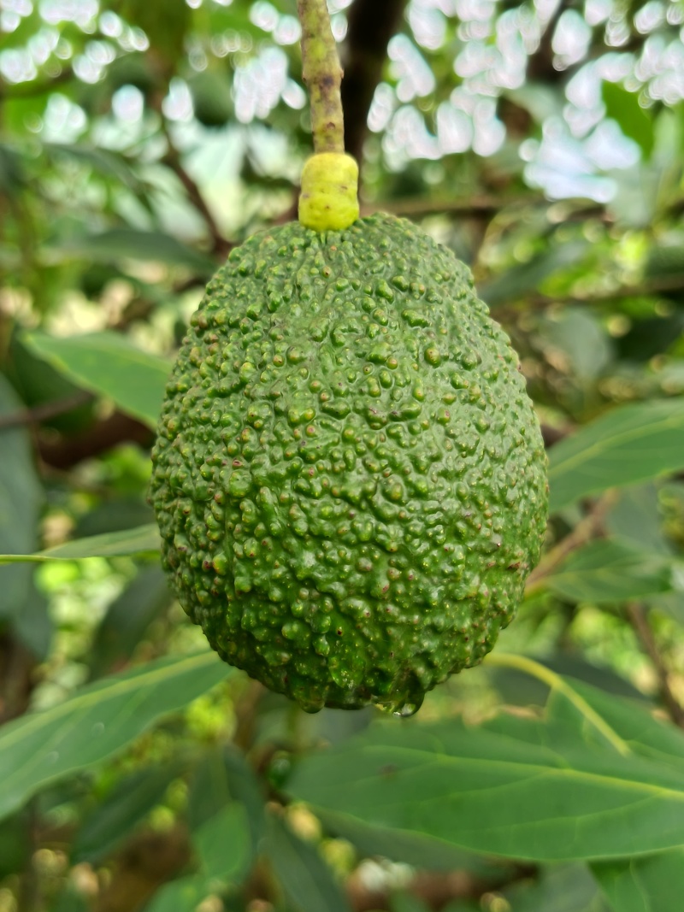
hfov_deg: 41.8
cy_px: 456
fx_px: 896
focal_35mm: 34
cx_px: 342
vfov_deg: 54.0
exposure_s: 1/100
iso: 401
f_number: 1.75
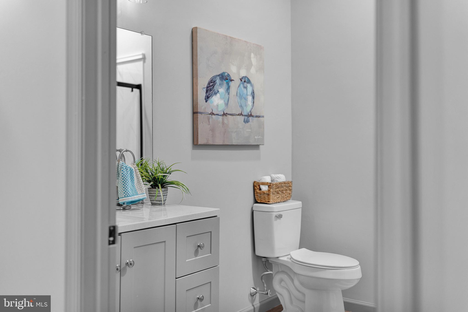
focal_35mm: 35
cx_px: 234
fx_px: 455
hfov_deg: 54.4
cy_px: 156
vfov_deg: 37.8
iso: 200
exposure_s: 1/30
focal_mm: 35
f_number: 2
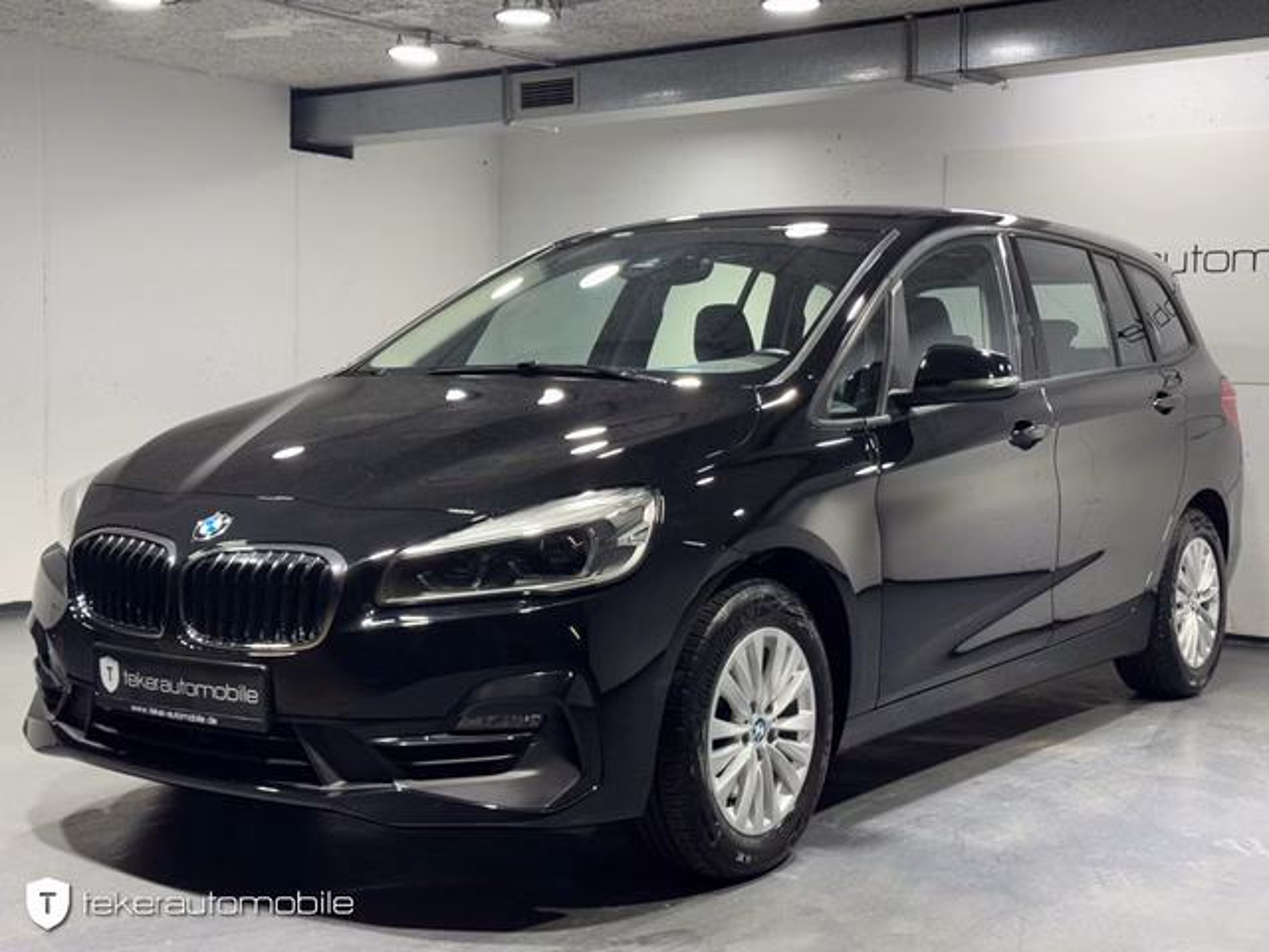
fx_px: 1760
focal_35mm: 48
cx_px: 634
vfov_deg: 30.3
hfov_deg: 39.7
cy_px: 476
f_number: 1.78
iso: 64
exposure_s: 1/50
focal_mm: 6.76
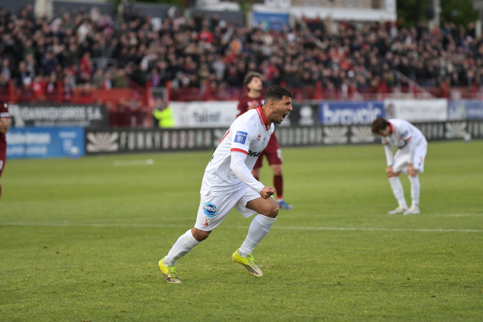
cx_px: 242
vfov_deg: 8.1
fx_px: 2281
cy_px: 161
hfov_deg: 12.1
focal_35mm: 170
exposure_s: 1/1600
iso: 640
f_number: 3.2
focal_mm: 170
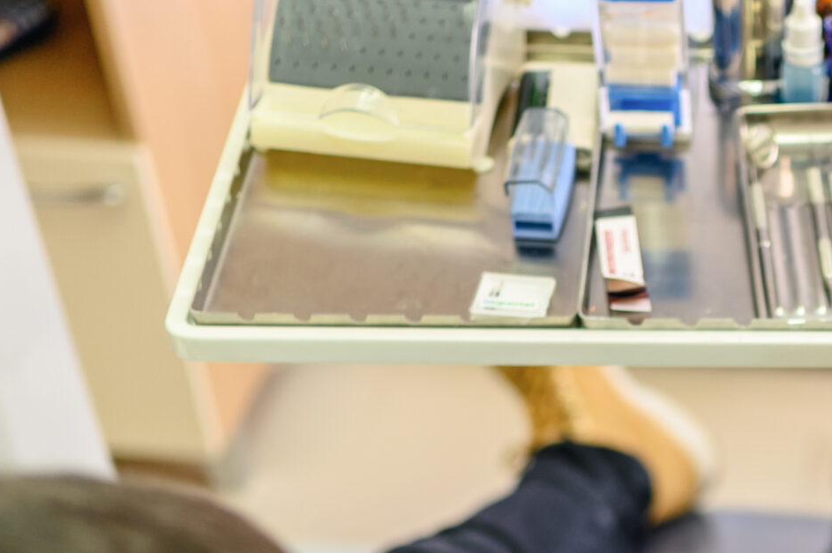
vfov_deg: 13.9
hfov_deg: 20.5
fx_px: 2194
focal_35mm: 95
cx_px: 907
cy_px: 708
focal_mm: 35
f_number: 2
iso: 400
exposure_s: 1/250
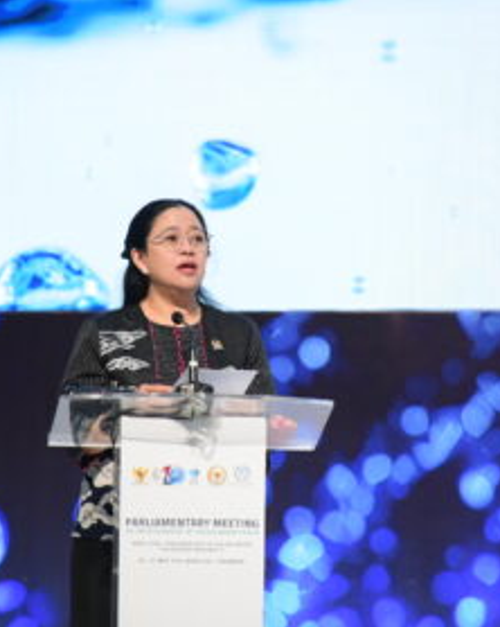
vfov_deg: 6.8
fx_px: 5259
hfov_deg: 5.4
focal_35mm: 284
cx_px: 194
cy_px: 314
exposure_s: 1/200
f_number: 4.5
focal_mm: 200
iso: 2500
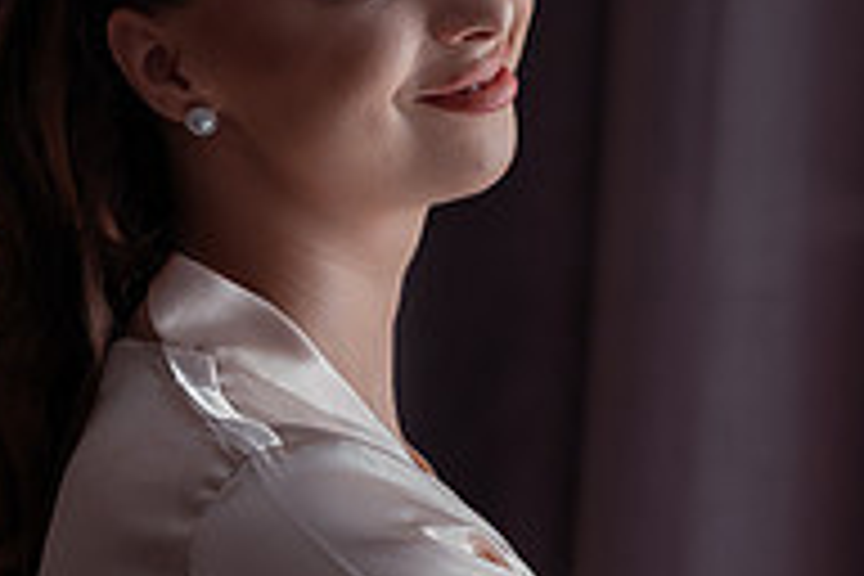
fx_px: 6144
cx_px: 1130
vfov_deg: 5.4
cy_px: 522
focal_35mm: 256
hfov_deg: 7.9
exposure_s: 1/250
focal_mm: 85
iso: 1600
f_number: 3.2
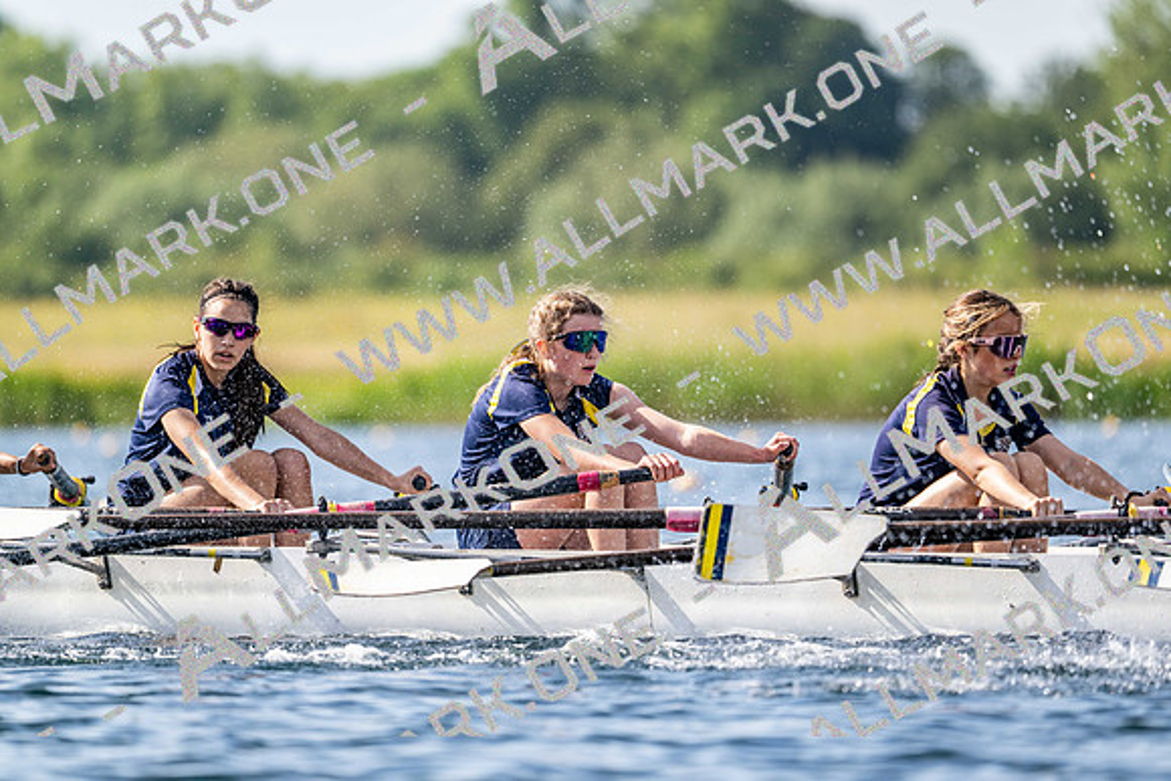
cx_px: 586
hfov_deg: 5.2
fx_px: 13014
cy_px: 390
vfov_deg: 3.4
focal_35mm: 400
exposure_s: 1/2500
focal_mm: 400
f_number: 4.5
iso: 280
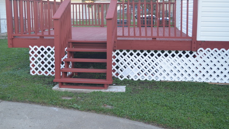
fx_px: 292
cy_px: 57
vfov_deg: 24.9
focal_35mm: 48
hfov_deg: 42.9
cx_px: 117
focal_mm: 30
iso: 400
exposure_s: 1/125
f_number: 5.6
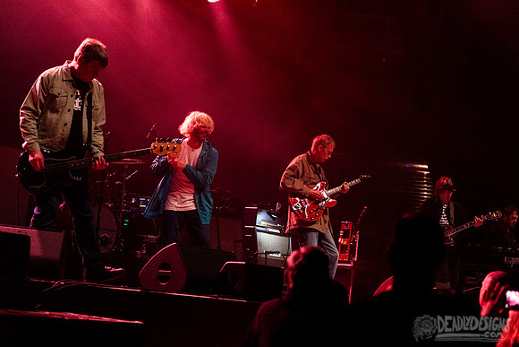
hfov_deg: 25.9
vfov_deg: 17.5
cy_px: 194
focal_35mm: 78
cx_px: 289
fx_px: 1126
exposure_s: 1/160
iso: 2500
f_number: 3.2
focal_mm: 70
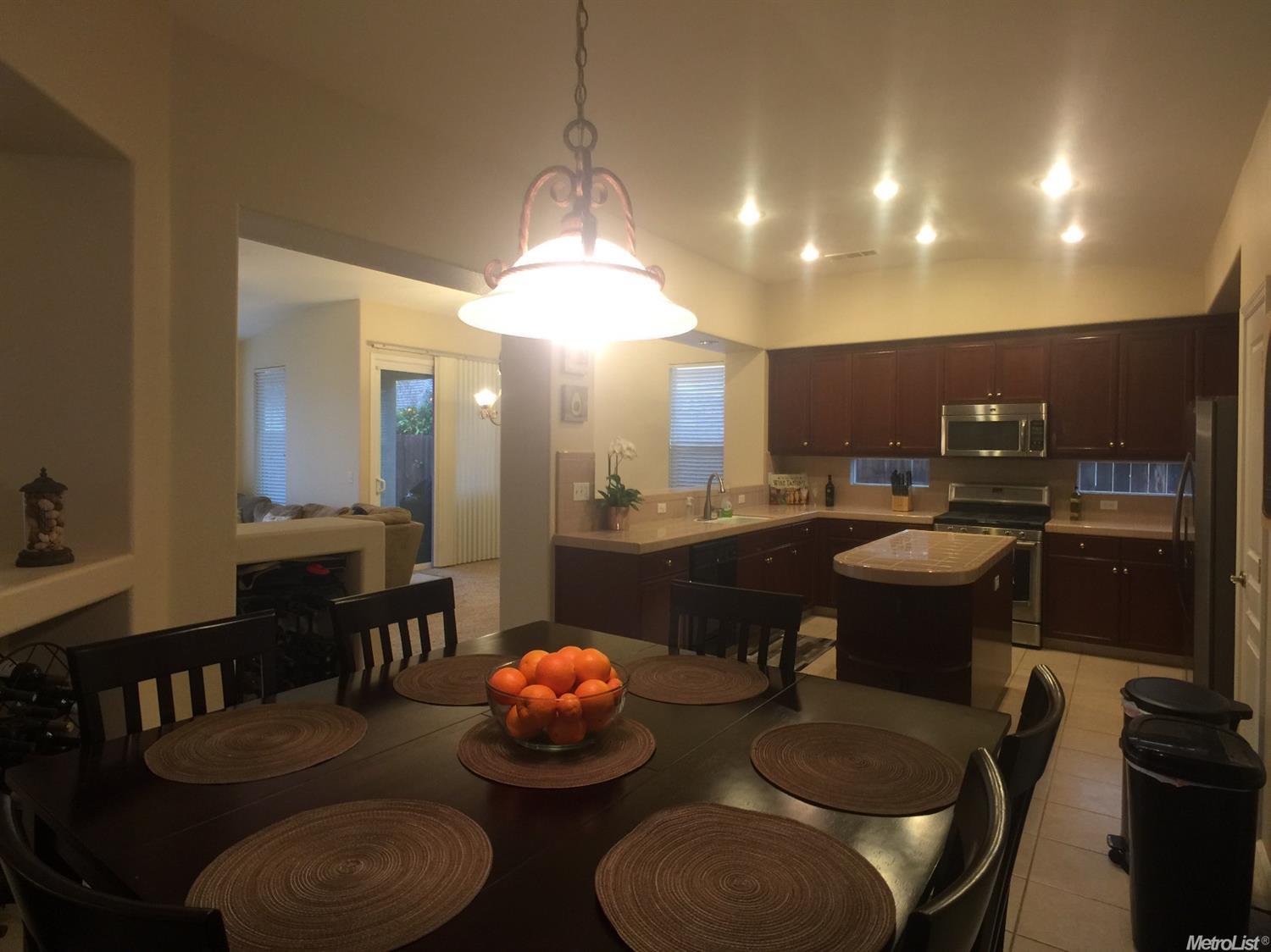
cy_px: 476
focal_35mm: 29
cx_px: 636
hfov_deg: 61.7
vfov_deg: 48.2
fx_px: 1064
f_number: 2.2
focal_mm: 4.15
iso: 50
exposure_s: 1/15
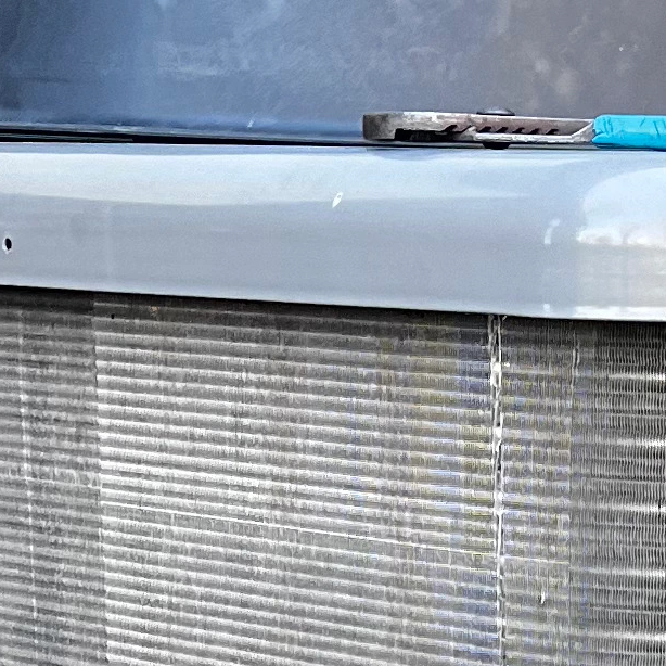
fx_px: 3287
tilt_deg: -17.7
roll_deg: -0.2
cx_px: 758
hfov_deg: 11.4
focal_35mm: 151
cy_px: 1145
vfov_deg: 10.9
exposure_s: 1/121
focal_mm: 5.7
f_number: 1.5
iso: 100
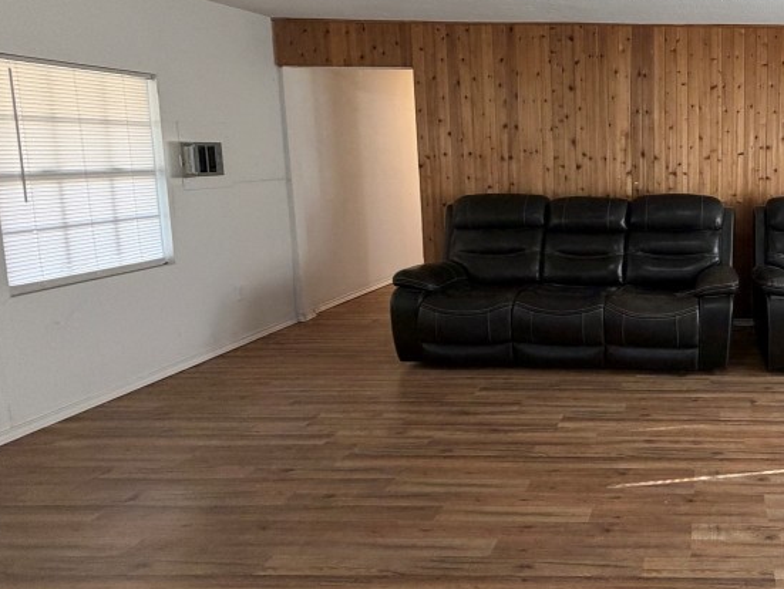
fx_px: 589
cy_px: 218
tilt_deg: -6.6
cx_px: 719
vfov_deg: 52.5
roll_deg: -1.1
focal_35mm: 26
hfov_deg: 57.0
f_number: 2.2
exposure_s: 1/60
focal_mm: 2.22
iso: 160
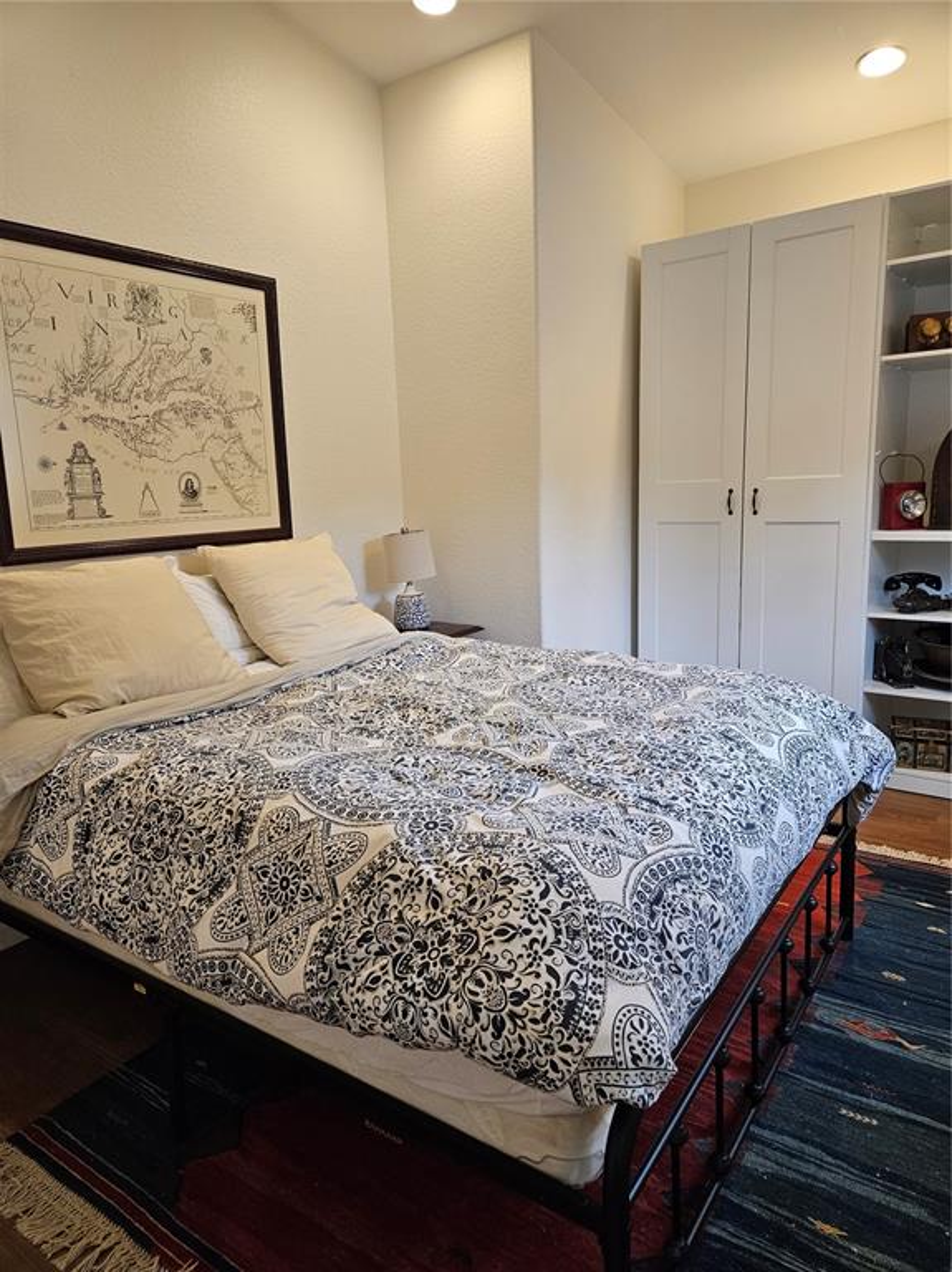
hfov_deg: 58.8
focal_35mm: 23
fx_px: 844
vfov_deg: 74.0
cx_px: 476
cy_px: 636
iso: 200
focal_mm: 5.4
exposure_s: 1/120
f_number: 1.8
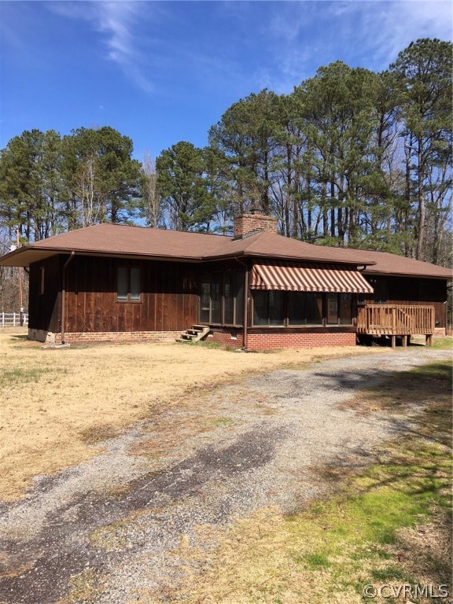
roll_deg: +0.2
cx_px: 226
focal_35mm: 29
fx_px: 506
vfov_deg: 61.7
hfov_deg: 48.2
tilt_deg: -0.1
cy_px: 302
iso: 25
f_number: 2.2
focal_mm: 4.15
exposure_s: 1/1148
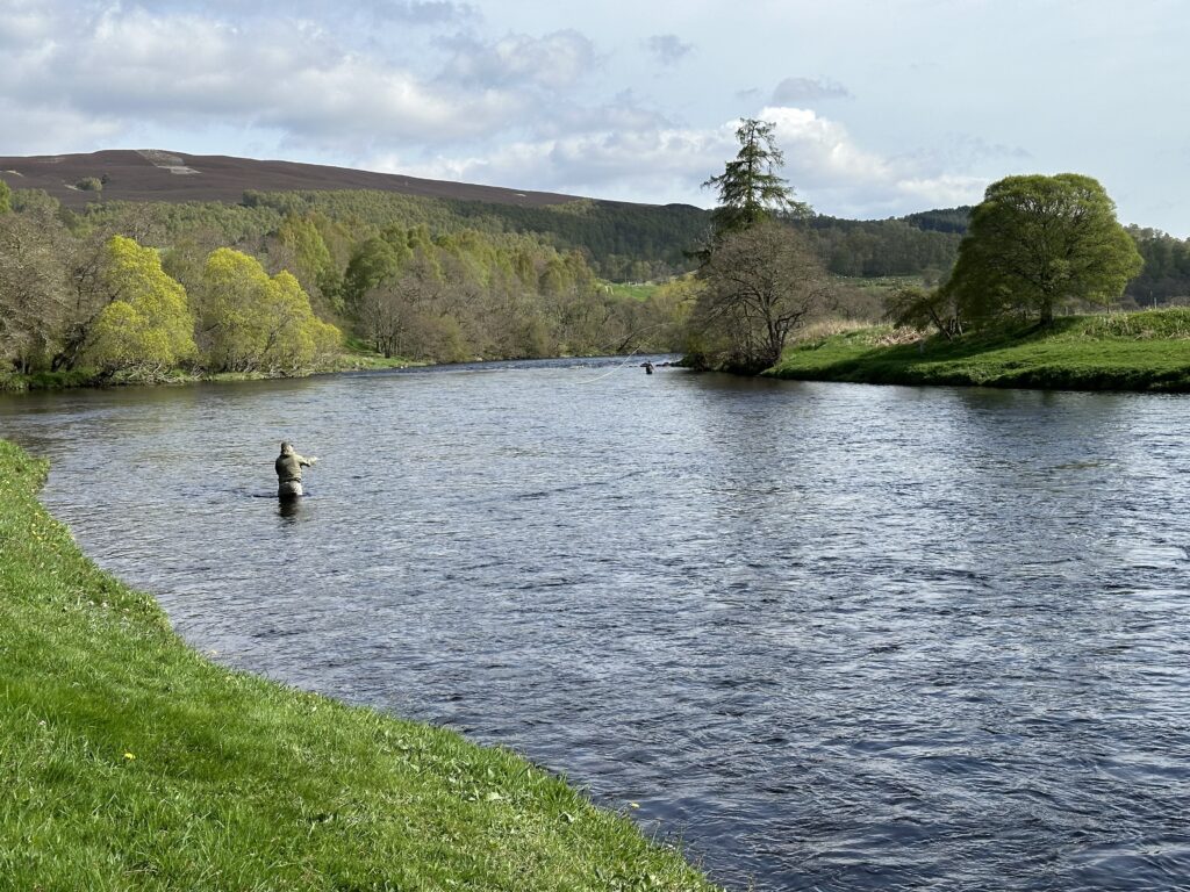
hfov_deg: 39.7
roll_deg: +1.3
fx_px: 1650
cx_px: 595
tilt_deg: -3.1
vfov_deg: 30.3
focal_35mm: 48
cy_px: 446
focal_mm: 6.86
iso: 64
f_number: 1.78
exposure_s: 1/3731
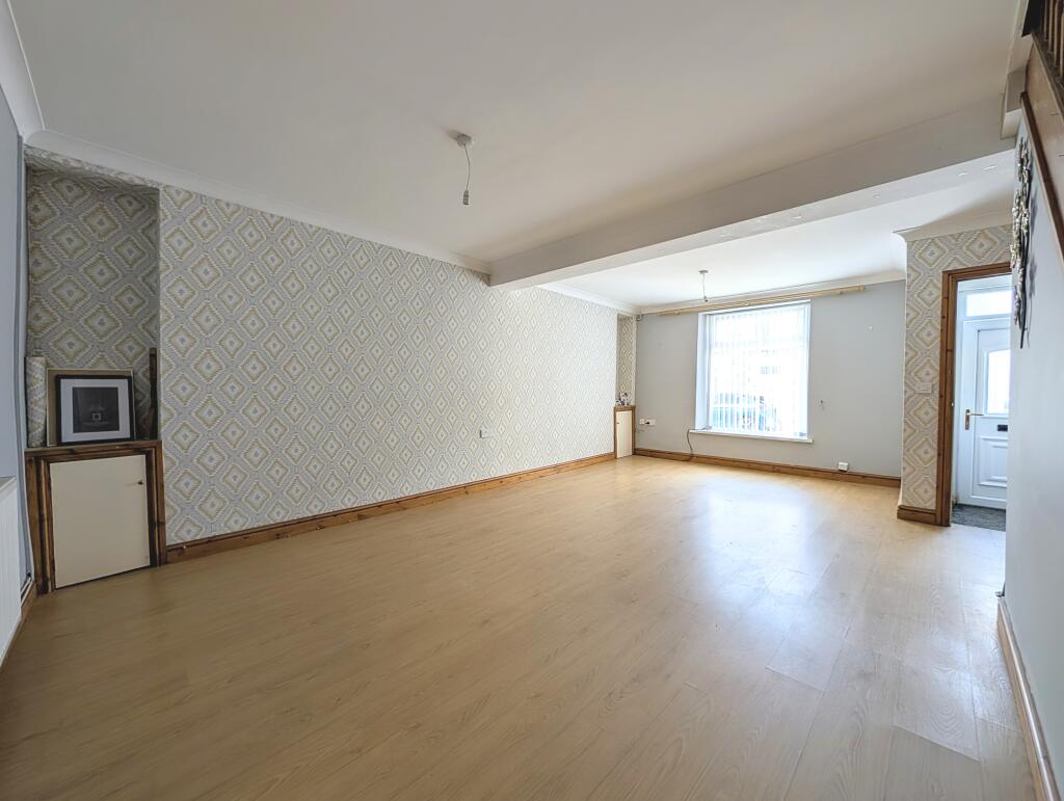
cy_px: 400
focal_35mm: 12
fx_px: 369
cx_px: 532
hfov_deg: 110.5
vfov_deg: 94.6
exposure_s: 1/83
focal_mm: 2.02
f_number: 1.7
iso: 61
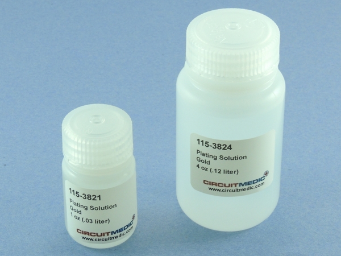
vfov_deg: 17.4
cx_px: 170
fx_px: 837
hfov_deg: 23.0
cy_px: 128
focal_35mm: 85
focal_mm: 15.1
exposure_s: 1/60
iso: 400
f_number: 6.3
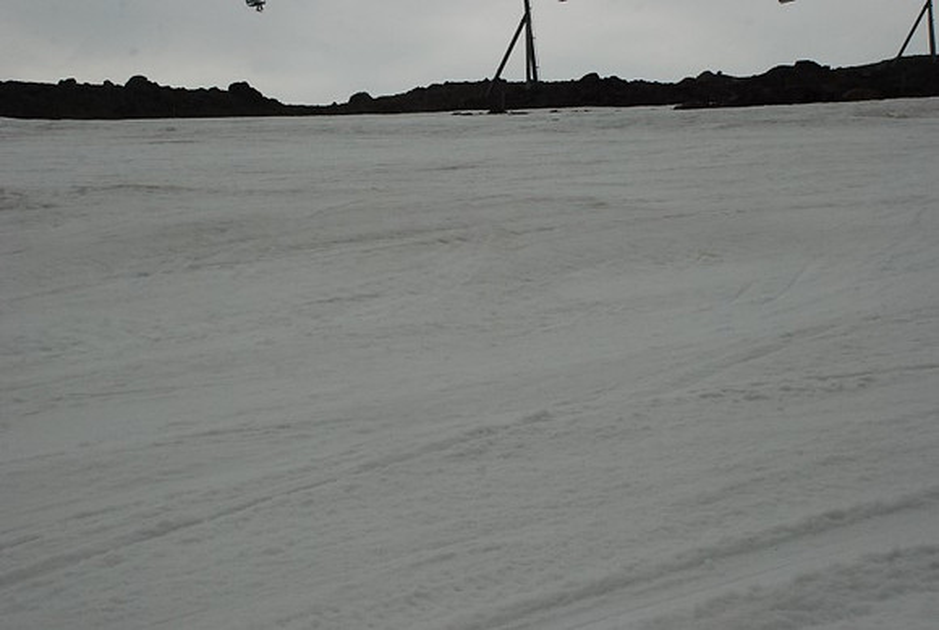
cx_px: 470
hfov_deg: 37.8
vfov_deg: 25.9
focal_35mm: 52
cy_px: 315
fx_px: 1372
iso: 1000
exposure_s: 1/200
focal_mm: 35
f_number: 13
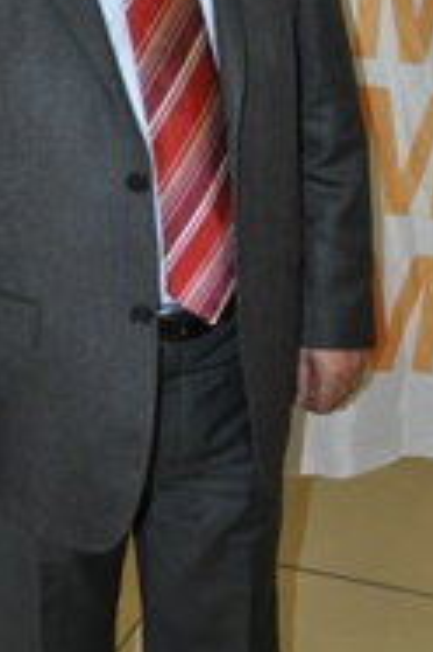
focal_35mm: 79
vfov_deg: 24.7
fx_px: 1430
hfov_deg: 17.2
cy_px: 28
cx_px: 234
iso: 800
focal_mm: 22
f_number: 3.8
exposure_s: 1/60
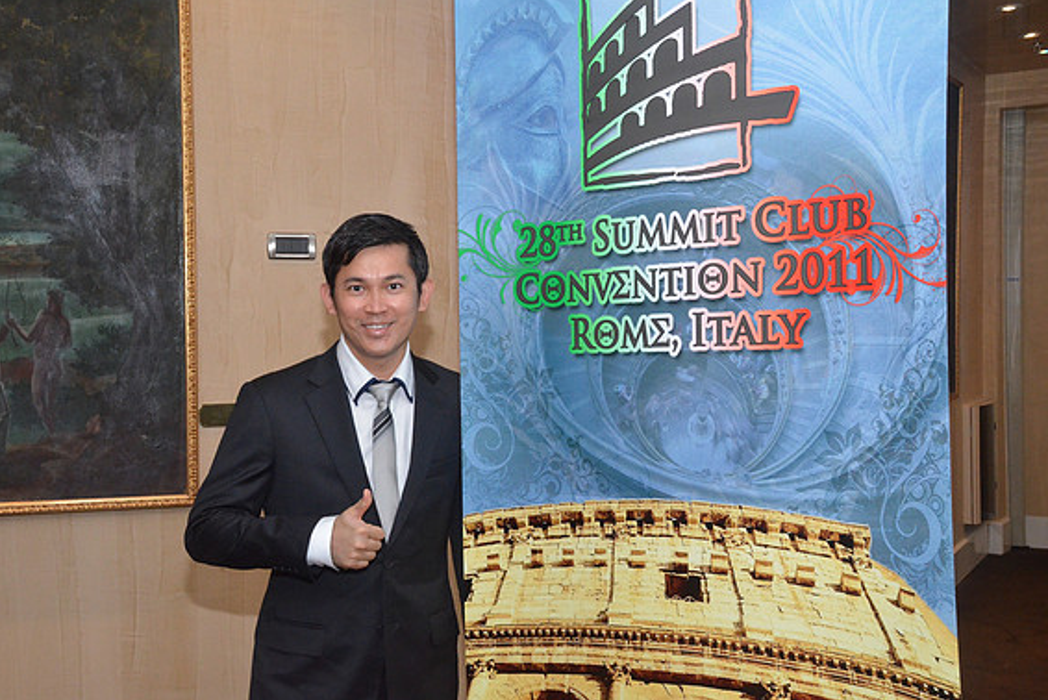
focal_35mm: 48
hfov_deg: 41.5
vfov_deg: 28.4
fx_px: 1384
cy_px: 348
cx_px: 518
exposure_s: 1/100
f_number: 11
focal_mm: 31
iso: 3200
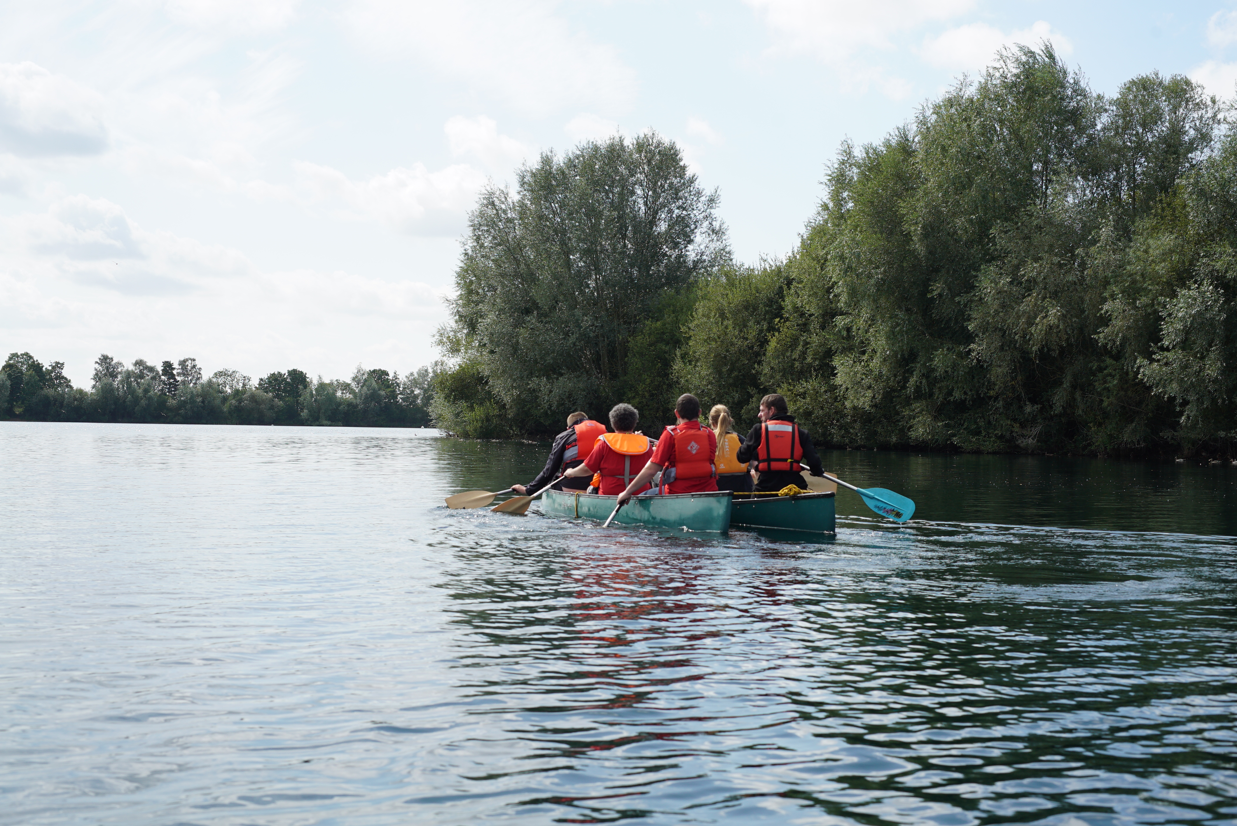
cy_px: 413
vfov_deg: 27.0
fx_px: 1719
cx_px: 618
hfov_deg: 39.6
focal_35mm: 50
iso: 100
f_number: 8
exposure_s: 1/250
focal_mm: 50
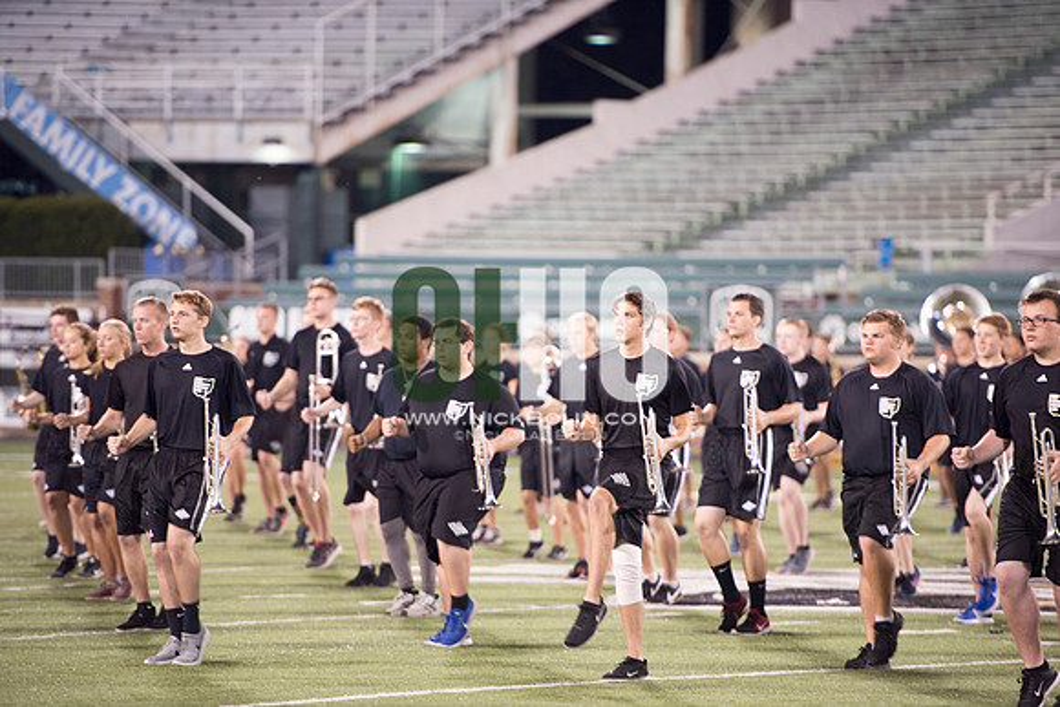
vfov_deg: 6.9
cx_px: 530
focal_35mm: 200
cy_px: 354
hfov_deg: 10.3
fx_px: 5890
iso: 1000
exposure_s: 1/320
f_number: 2.8
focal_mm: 200
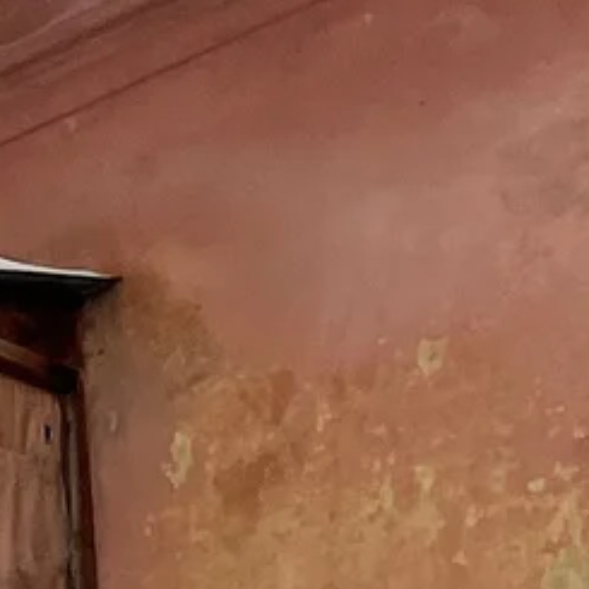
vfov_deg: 7.2
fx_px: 4331
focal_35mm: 225
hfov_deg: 6.6
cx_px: -1563
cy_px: 1519
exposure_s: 1/1595
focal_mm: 4.2
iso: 32
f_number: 1.6
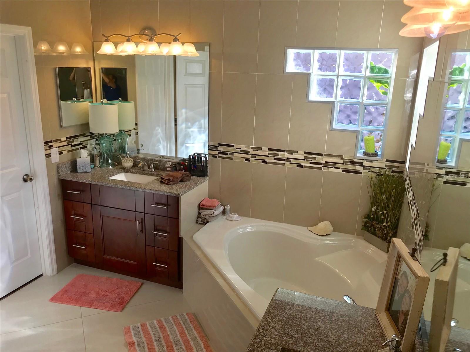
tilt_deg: -14.0
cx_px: 235
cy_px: 176
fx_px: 380
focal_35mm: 28
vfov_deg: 49.7
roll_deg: -2.8
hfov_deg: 63.4
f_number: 1.8
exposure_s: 1/120
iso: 20
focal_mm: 3.99
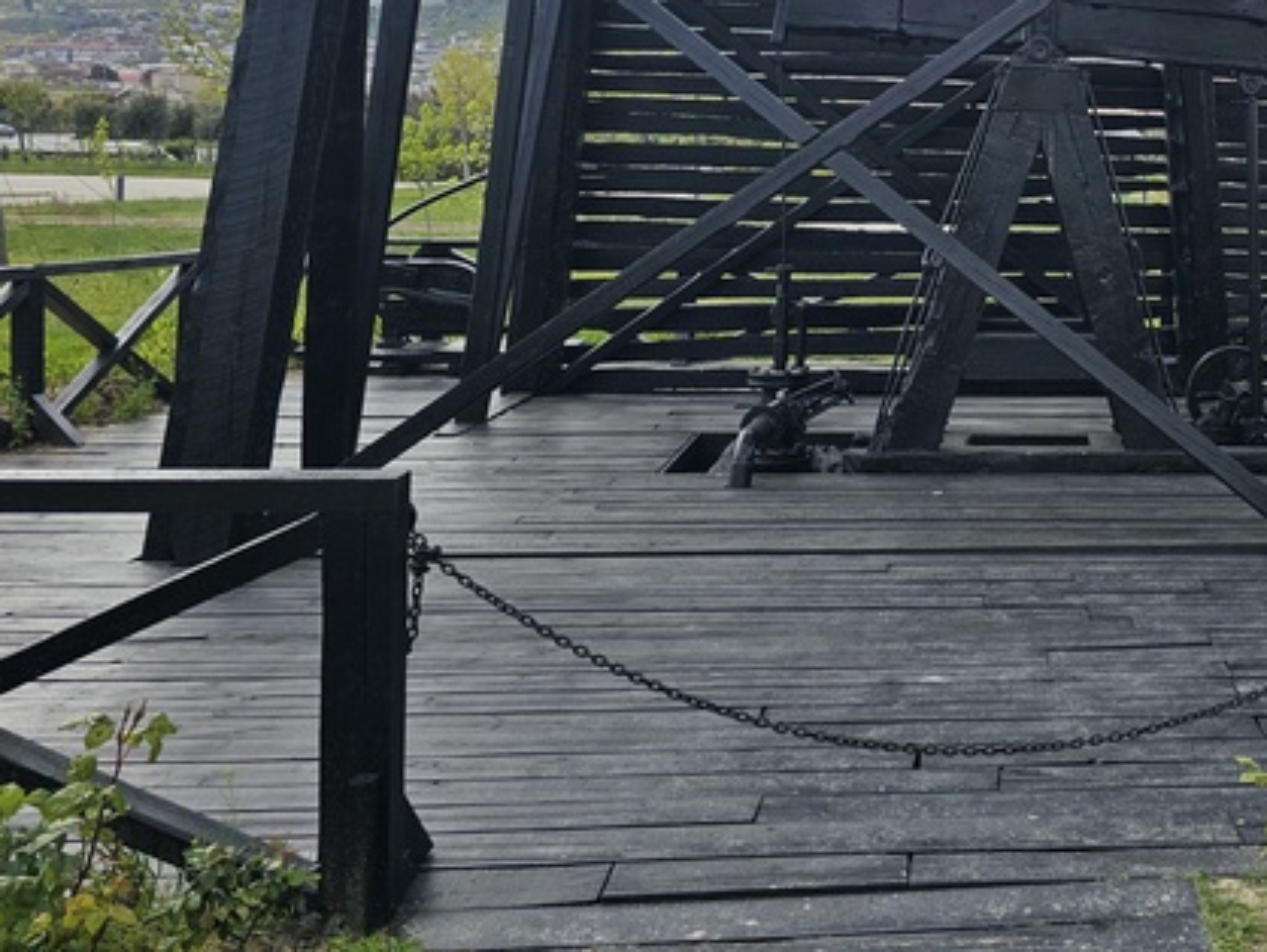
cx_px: 1179
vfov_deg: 31.5
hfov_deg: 39.3
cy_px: 109
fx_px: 1611
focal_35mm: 44
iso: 10
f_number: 1.7
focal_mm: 6.3
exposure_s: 1/1108
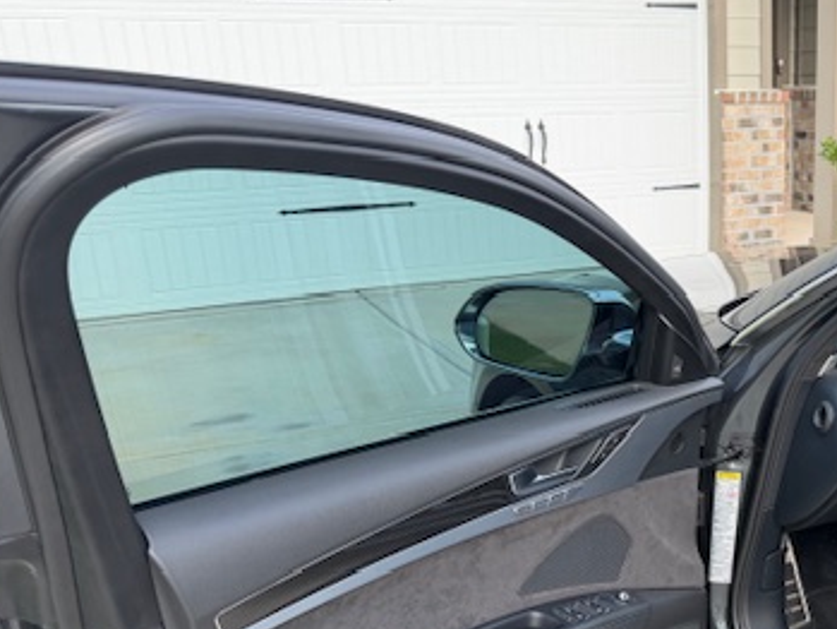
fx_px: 1064
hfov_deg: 40.2
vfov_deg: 32.3
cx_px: 731
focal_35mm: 44
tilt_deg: -19.9
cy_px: 468
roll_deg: +1.3
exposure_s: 1/757
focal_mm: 6.76
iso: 100
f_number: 1.78
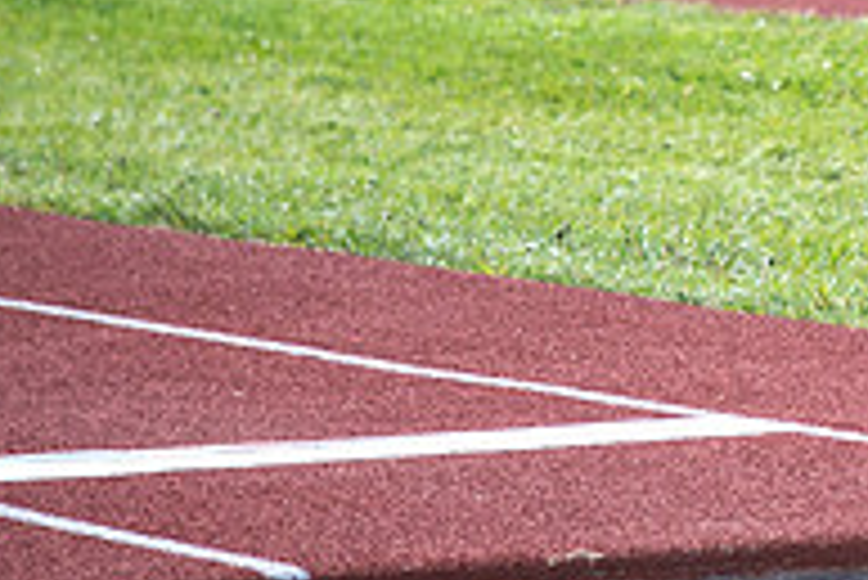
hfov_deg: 4.0
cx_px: 1237
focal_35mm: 510
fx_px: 12306
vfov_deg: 2.7
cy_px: -169
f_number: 6.3
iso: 1000
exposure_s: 1/2500
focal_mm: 170
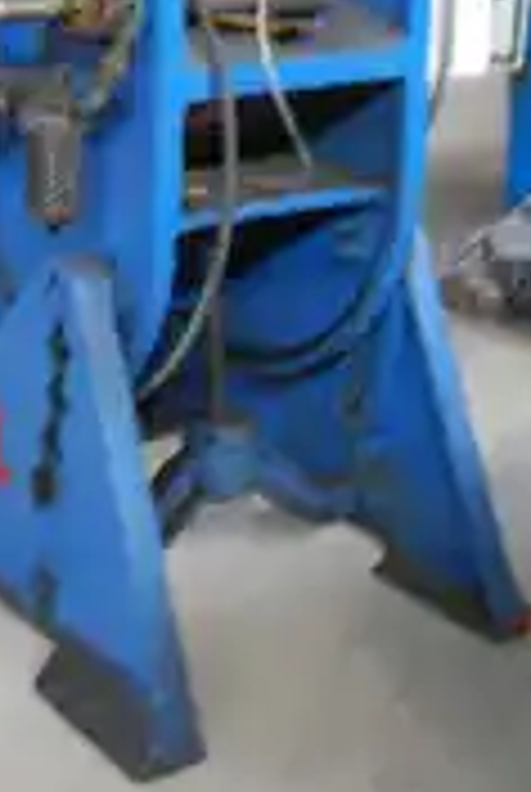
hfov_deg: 16.6
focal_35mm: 82
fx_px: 1807
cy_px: -9
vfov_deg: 23.6
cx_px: 126
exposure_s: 1/5
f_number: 4
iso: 400
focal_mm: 24
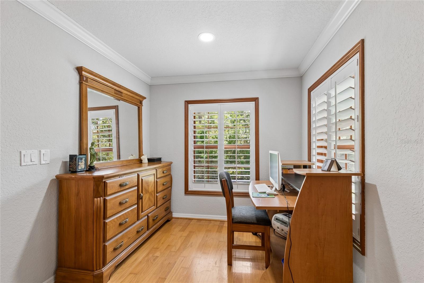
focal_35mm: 15
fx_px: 177
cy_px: 142
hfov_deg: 100.4
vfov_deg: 77.3
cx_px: 212
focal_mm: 10
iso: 100
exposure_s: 1/13
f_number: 7.1
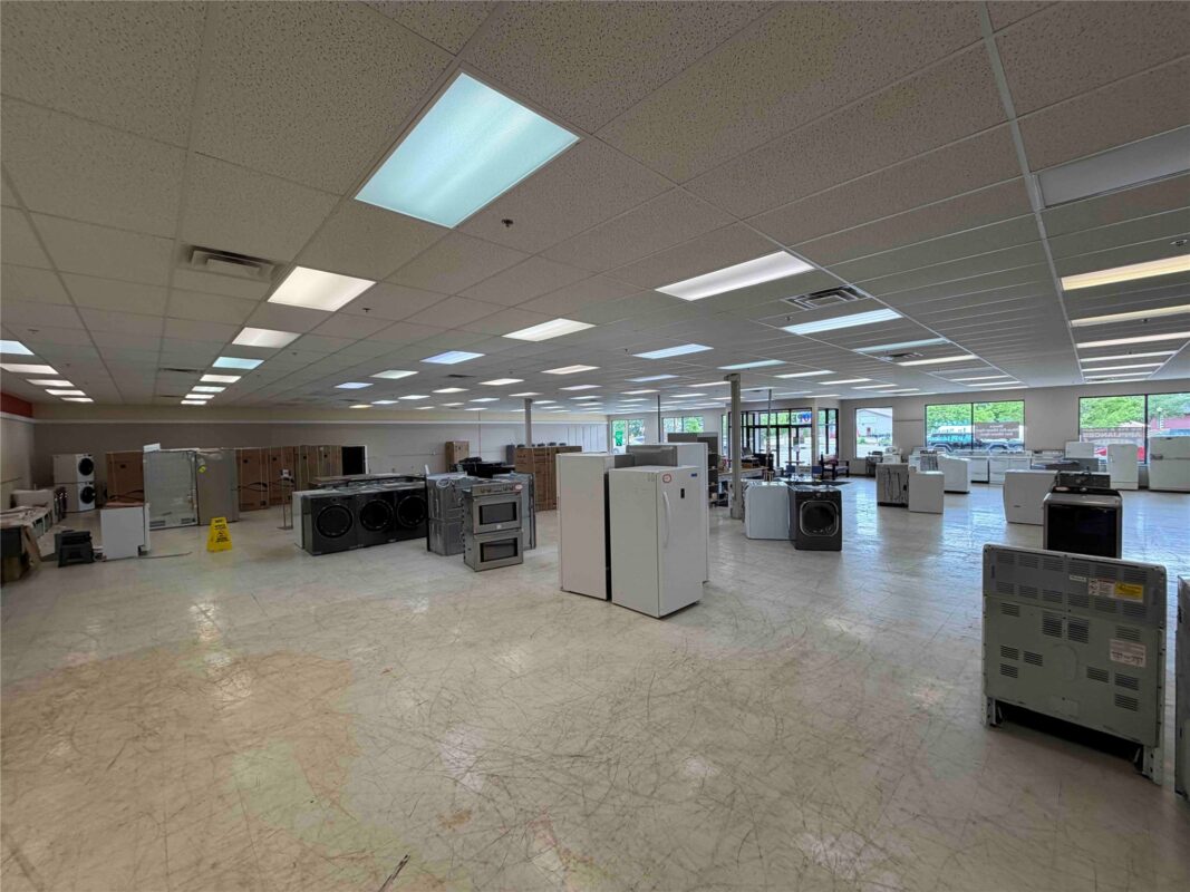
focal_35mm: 14
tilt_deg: +0.0
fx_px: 481
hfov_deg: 102.1
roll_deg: +2.4
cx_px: 595
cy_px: 446
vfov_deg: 85.7
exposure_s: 1/120
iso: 100
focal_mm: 2.22
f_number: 2.2
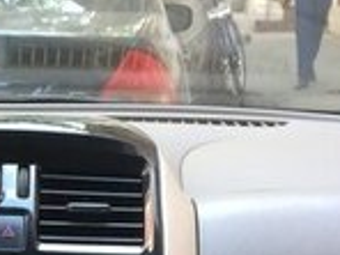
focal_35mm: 129
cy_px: 415
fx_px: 1267
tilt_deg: -18.8
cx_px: -117
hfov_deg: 14.6
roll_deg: +0.2
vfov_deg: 10.9
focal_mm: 4.15
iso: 40
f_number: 2.2
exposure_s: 1/33
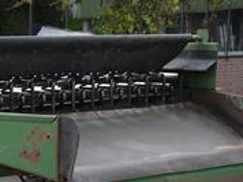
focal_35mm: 108
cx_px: -40
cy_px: 256
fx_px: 757
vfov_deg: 13.1
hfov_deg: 17.5
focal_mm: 15
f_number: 5
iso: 100
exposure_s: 1/160
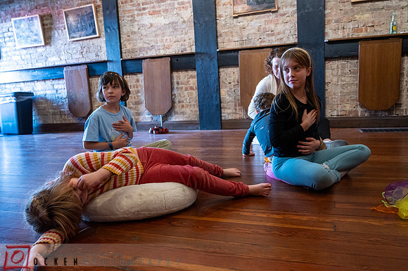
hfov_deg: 62.0
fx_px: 340
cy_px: 136
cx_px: 204
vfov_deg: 43.6
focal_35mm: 30
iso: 3200
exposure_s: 1/160
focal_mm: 30
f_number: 4
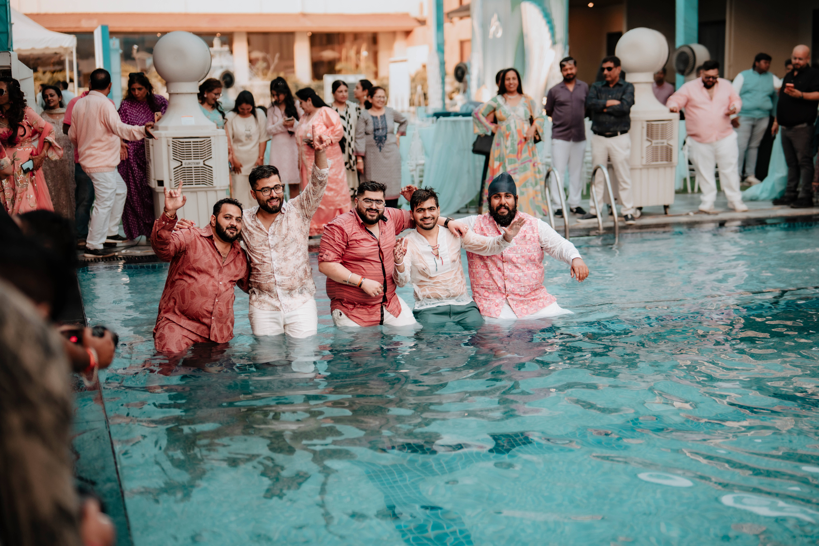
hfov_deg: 39.6
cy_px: 273
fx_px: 1137
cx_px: 410
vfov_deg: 27.0
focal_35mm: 50
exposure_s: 1/500
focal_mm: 50
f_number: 1.4
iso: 500
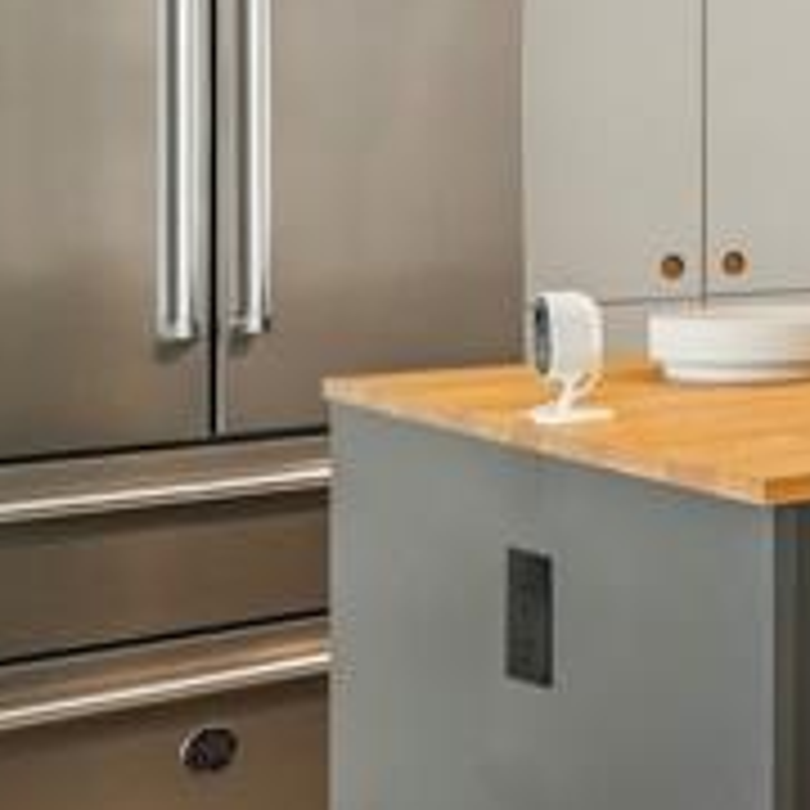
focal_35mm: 116
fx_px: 3071
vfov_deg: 15.0
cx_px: 1400
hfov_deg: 13.6
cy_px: 212
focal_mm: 24
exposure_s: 1/50
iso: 400
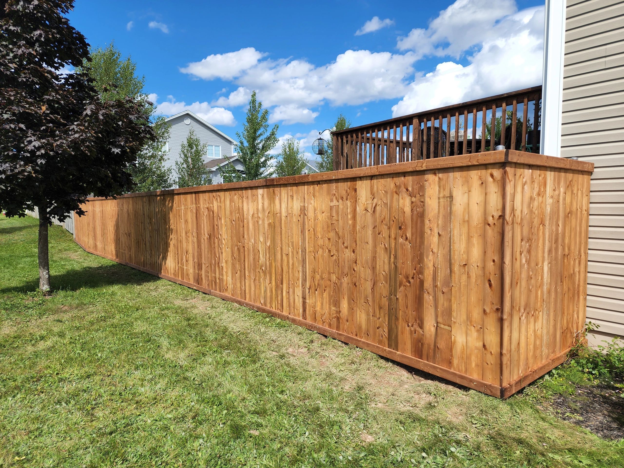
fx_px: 415
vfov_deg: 58.9
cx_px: 312
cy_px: 234
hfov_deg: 73.9
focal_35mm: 23
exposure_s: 1/952
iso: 12
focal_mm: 6.4
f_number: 1.8
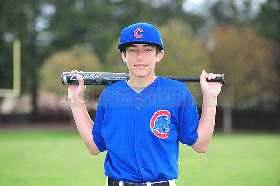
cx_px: 140
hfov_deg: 11.8
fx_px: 1360
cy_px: 93
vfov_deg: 7.8
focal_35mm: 175
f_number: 5
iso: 400
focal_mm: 175
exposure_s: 1/400
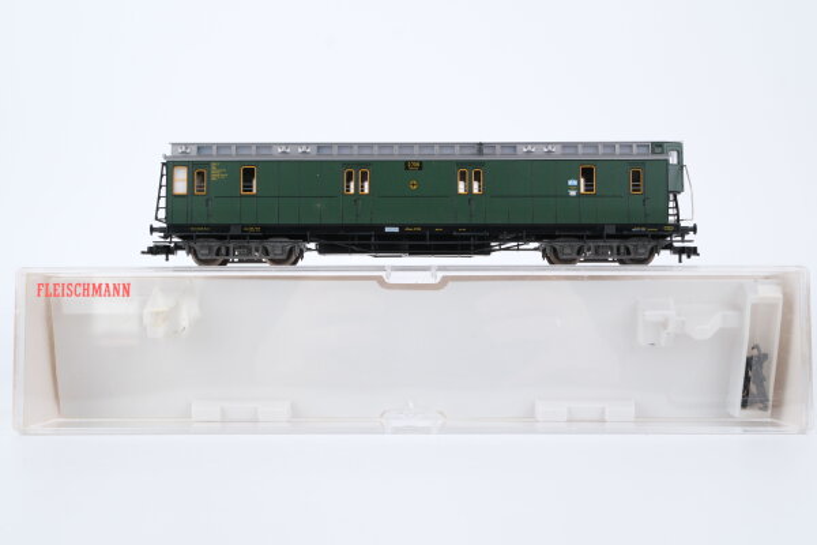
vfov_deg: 29.9
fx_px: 1021
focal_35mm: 45
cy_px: 272
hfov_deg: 43.6
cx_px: 408
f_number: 10
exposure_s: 1/125
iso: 640
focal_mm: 30
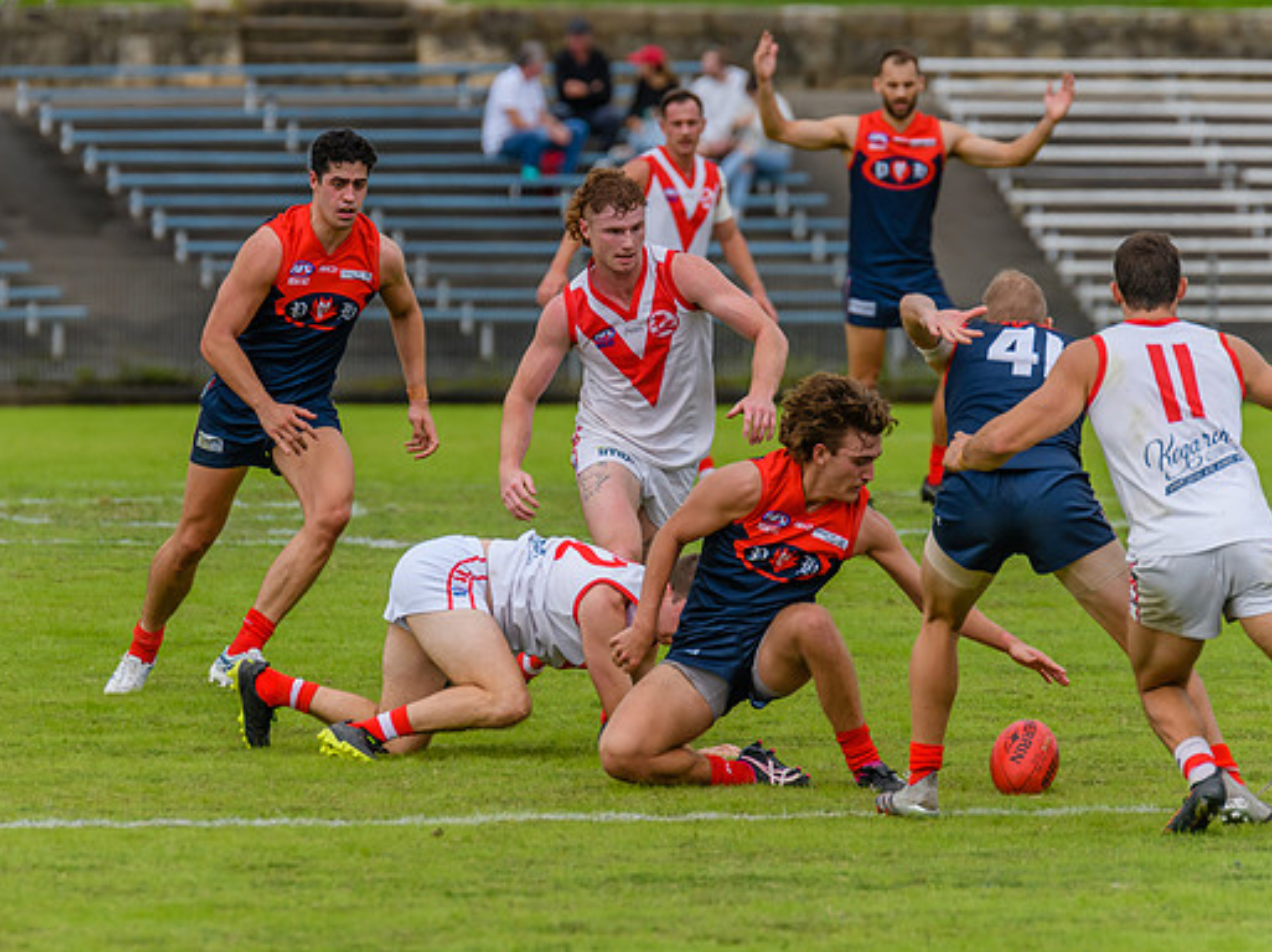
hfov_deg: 3.7
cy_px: 446
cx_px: 597
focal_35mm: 542
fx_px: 19902
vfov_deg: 2.7
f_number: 7.1
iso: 800
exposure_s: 1/2500
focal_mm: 420
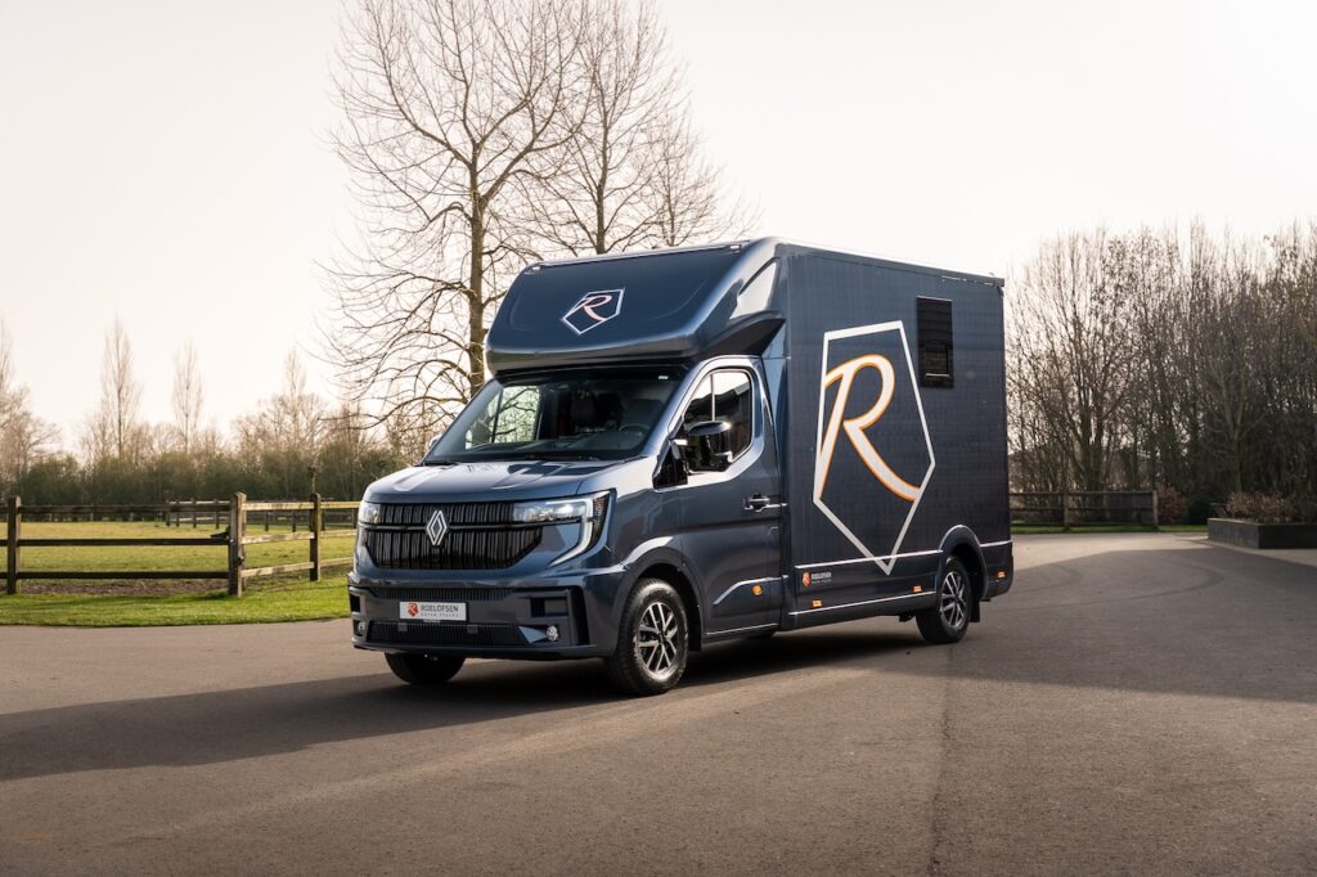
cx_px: 657
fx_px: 1853
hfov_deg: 39.1
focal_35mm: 51
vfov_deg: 26.6
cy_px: 418
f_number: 5
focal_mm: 48.4
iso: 200
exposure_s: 1/200
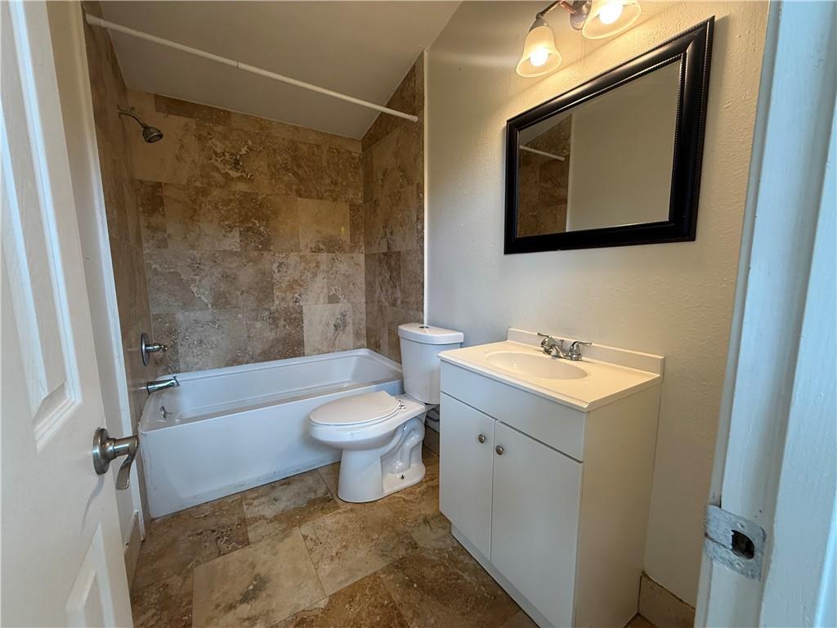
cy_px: 314
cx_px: 418
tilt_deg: -7.0
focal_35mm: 14
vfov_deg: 85.7
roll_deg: -0.4
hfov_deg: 102.1
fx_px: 339
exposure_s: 1/120
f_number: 2.2
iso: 200
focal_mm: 2.22
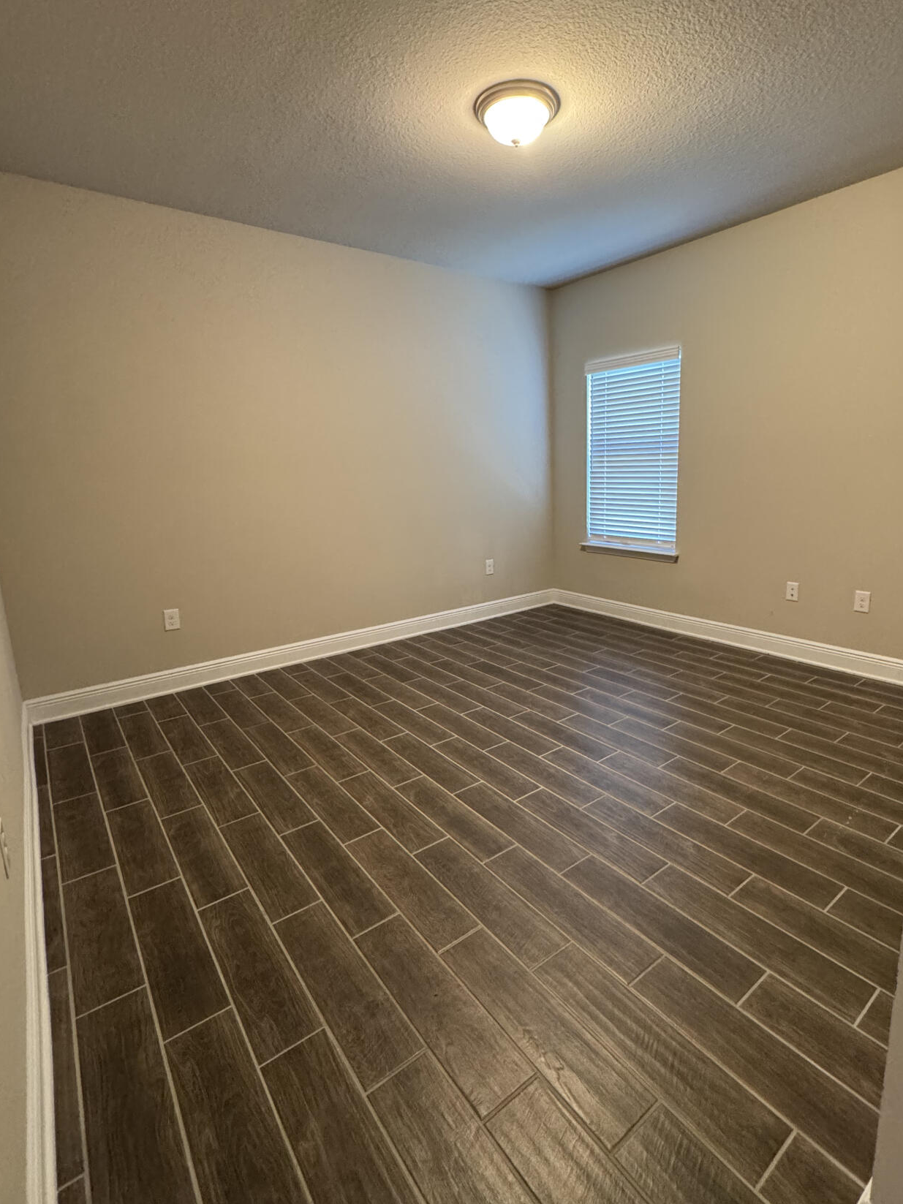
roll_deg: +2.1
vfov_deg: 91.0
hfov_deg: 74.6
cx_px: 487
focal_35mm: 17
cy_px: 573
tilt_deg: -10.5
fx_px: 591
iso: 640
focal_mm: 2.22
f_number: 2.2
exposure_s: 1/60
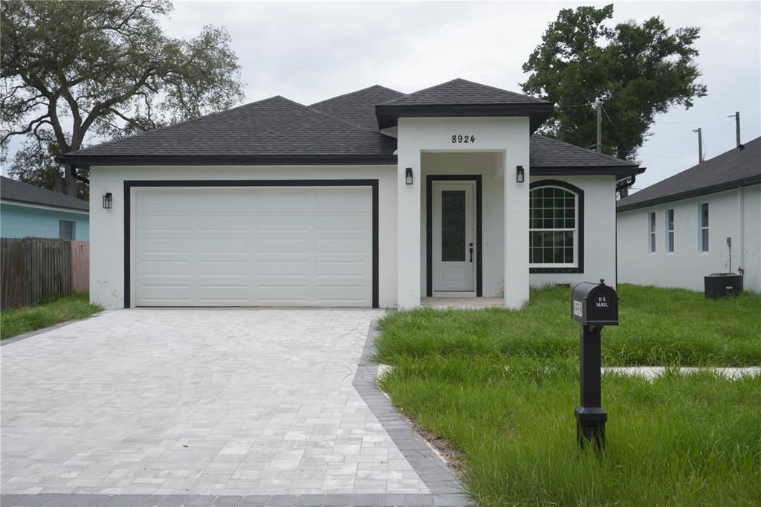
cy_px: 254
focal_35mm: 42
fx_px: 887
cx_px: 380
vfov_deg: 31.9
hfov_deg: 46.4
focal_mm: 28
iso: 100
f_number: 10
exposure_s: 1/200
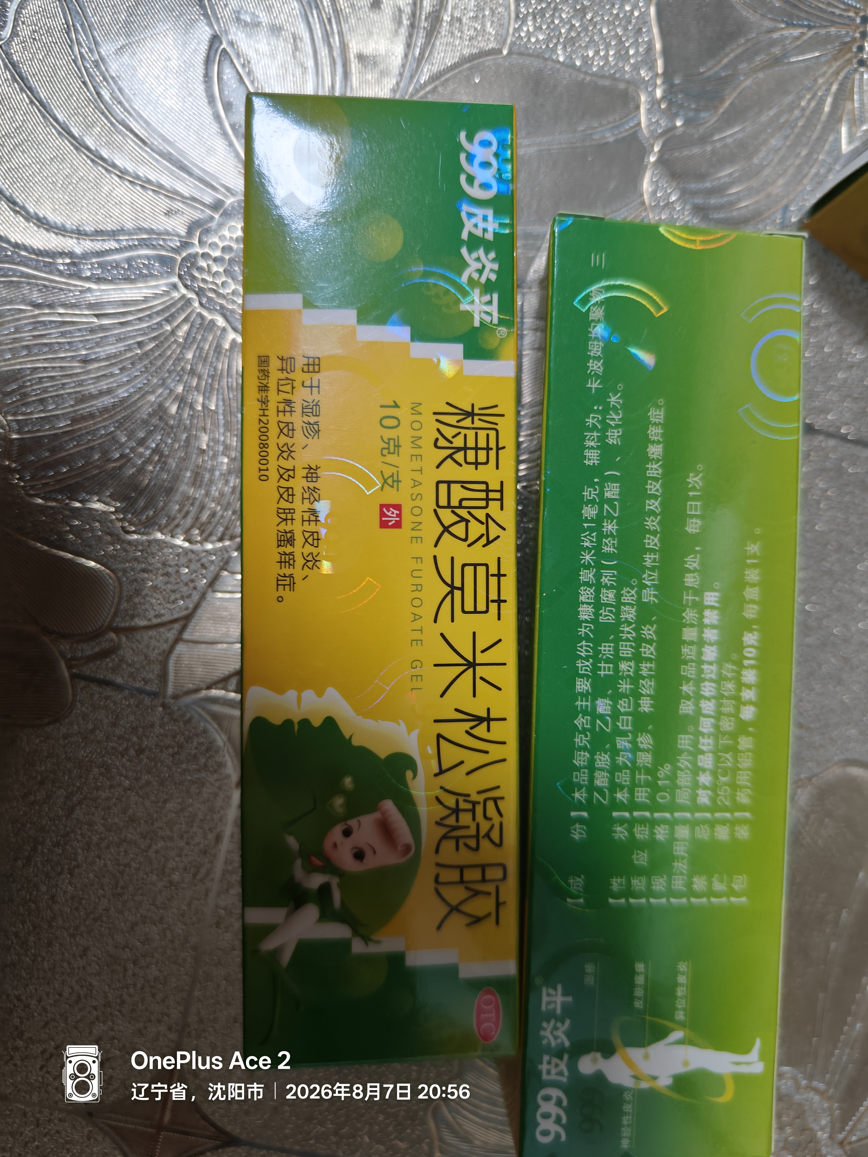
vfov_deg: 71.6
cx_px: 434
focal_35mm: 24
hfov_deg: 56.8
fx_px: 802
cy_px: 578
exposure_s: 1/50
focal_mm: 5.59
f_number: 1.8
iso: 500
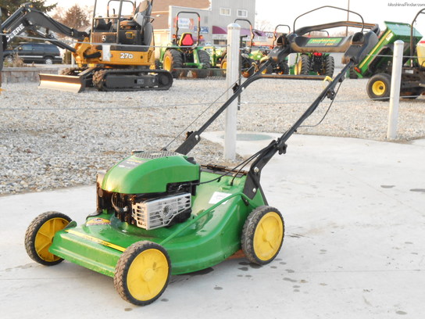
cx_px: 212
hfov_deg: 38.9
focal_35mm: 49
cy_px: 160
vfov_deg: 29.7
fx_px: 602
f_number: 4.8
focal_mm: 8.8
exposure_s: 1/60
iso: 200
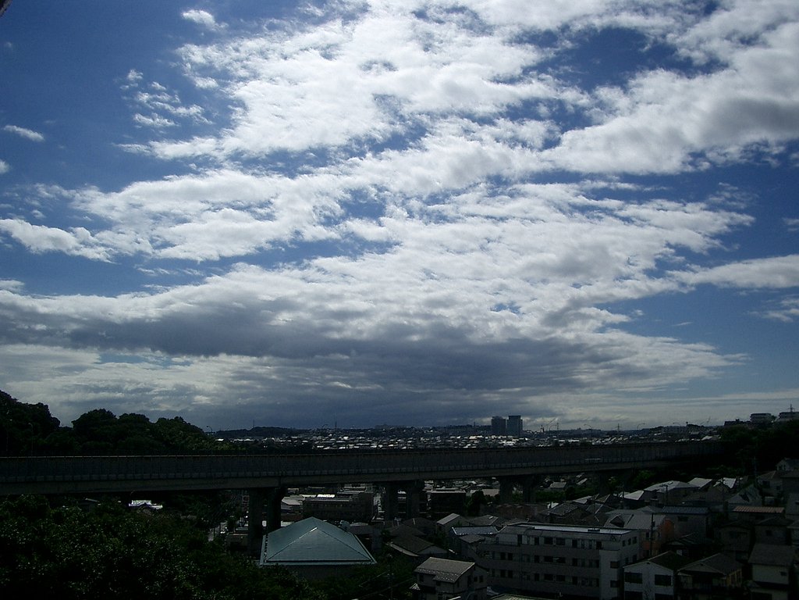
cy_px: 300
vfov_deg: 40.7
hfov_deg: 52.6
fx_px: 808
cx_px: 400
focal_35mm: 35
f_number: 4.3
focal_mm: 5.8
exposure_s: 1/2000
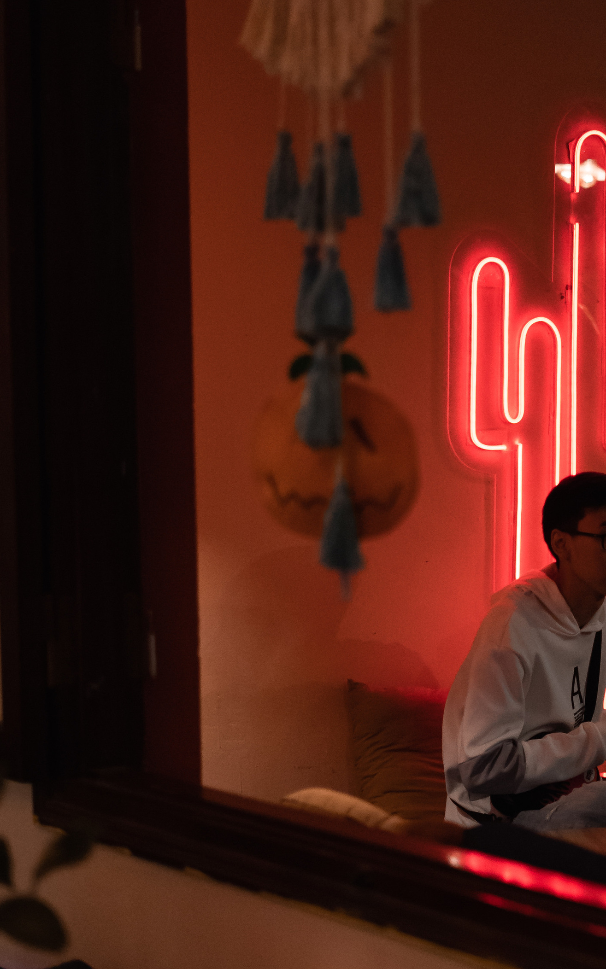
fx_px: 2458
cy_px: 474
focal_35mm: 93
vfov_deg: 22.3
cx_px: 557
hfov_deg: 13.9
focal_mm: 50
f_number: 1.8
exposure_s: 1/640
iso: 4000
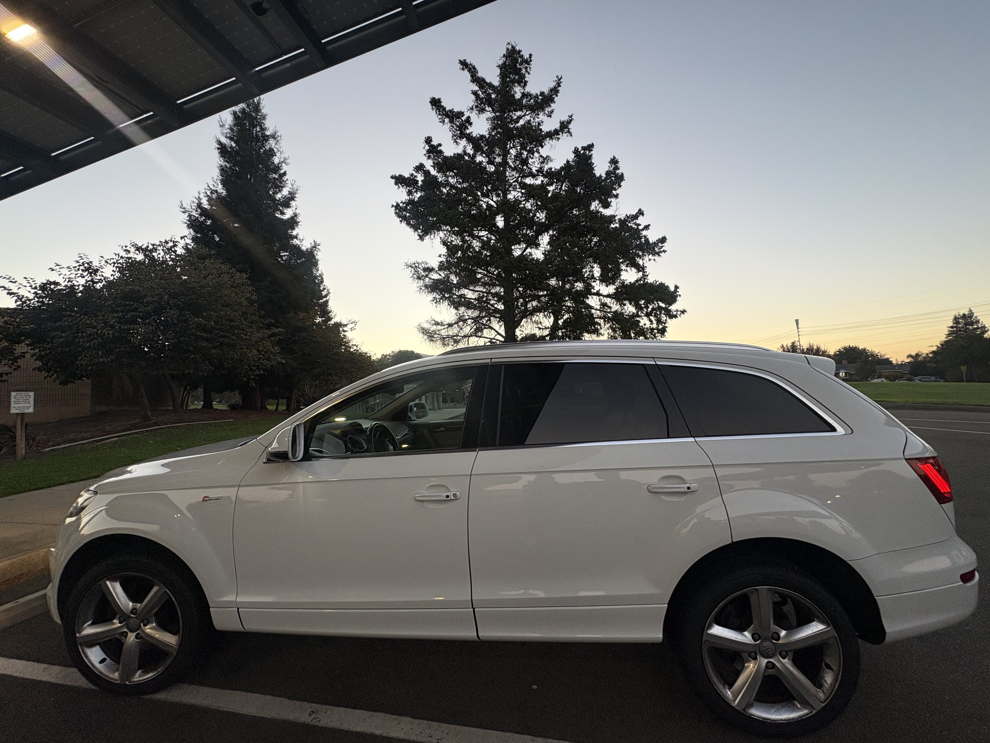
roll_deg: +2.3
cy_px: 372
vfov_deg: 85.7
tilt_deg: +4.3
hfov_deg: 102.1
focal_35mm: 14
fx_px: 400
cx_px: 495
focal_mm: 2.22
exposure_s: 1/99
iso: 125
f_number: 2.2
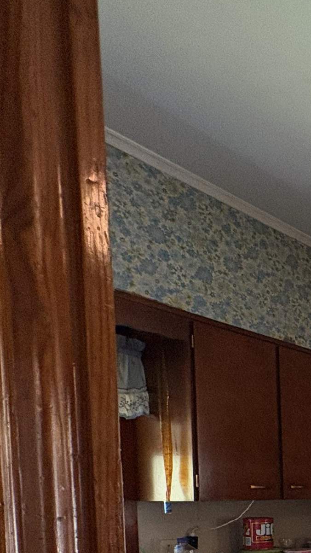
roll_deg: +1.3
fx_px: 571
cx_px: 648
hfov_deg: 18.1
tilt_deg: -1.0
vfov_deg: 45.9
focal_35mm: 39
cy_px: 512
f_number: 2.2
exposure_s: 1/59
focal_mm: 2.22
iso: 250
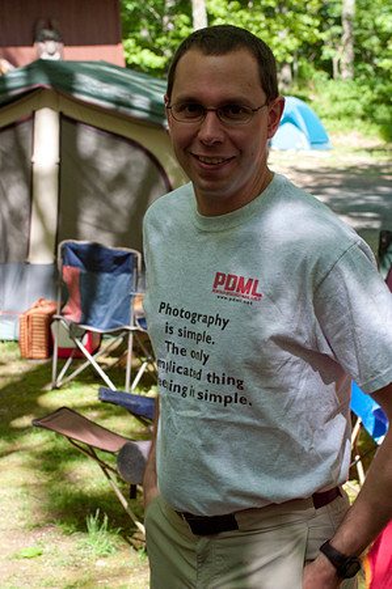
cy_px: 294
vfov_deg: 24.6
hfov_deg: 16.5
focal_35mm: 82
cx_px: 196
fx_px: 1351
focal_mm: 55
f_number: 7.1
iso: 200
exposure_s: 1/100
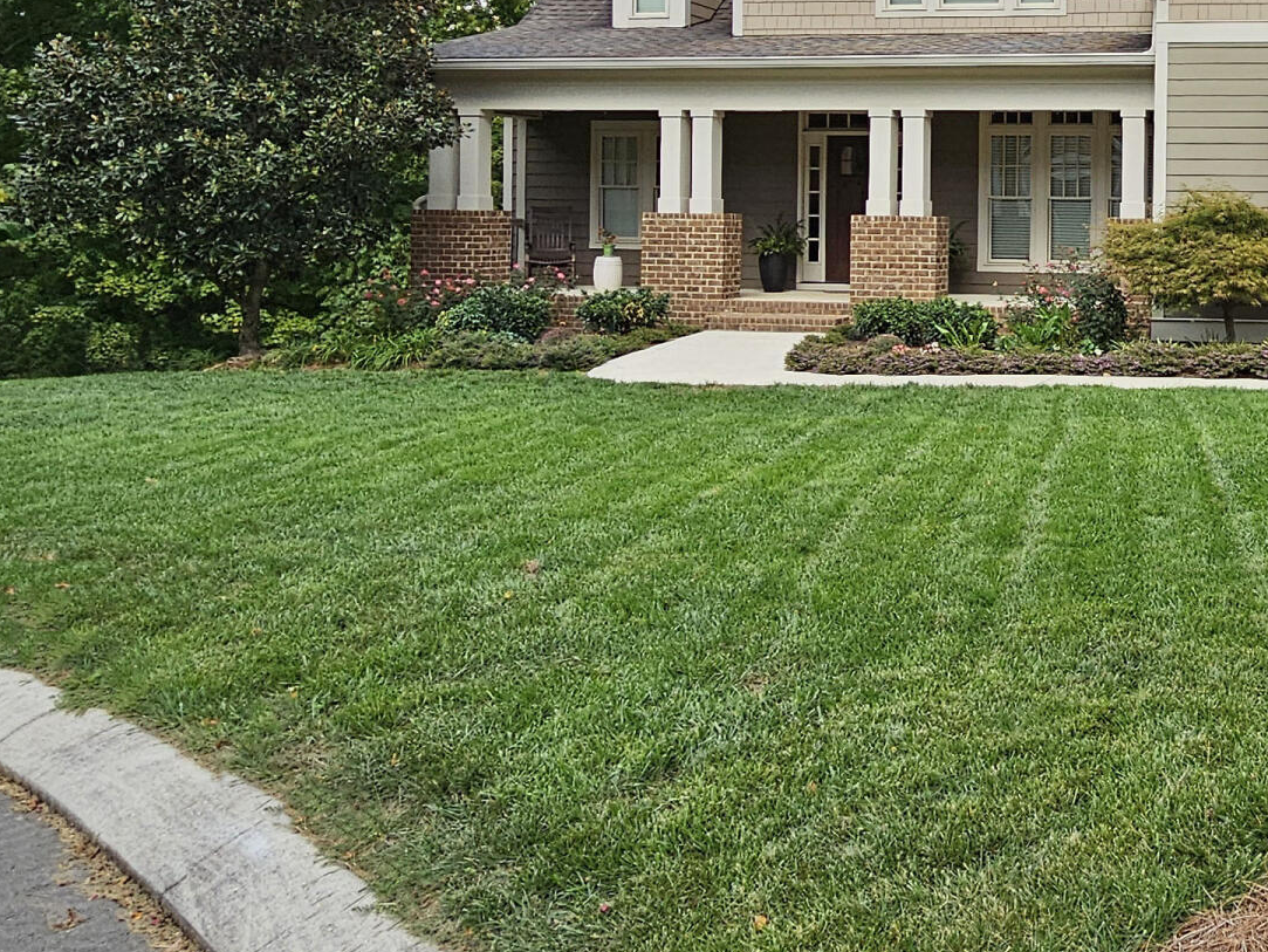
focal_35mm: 36
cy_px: 234
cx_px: 1208
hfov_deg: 45.1
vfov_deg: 38.6
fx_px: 1319
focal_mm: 2.2
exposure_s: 1/562
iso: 50
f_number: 2.2
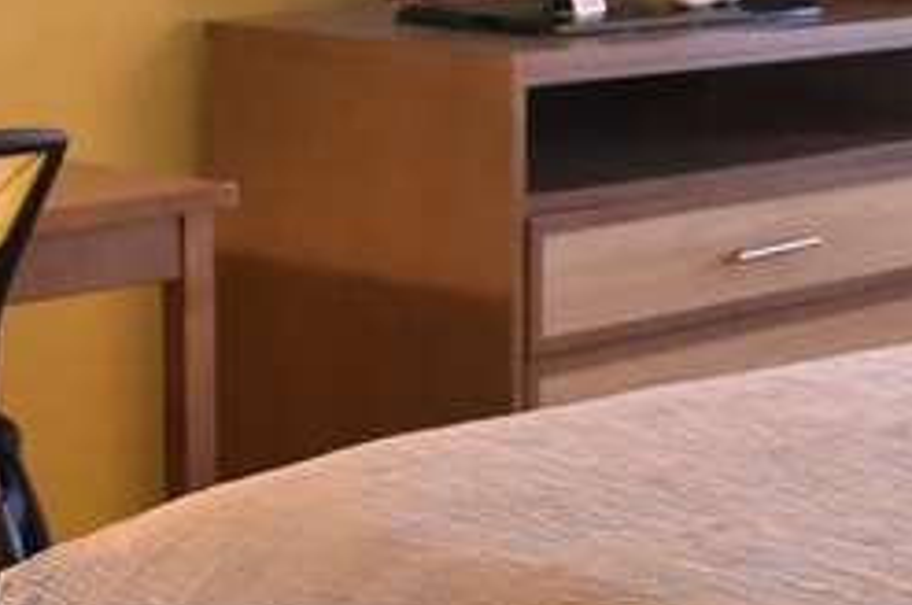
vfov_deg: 12.2
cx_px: 862
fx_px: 2834
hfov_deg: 17.9
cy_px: 295
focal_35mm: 112
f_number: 3.5
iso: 3200
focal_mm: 18
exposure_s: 1/60
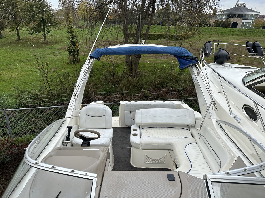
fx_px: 184
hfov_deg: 71.6
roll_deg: -0.6
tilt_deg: -23.7
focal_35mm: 24
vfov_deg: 56.8
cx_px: 132
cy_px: 99
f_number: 1.78
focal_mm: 6.86
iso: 80
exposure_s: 1/1517
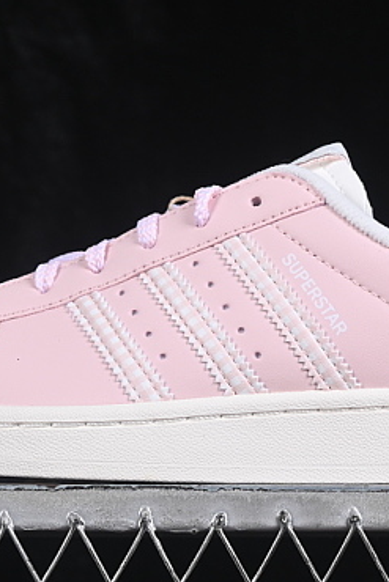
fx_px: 2623
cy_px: 223
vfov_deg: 12.7
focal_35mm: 162
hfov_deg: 8.5
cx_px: 235
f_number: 8
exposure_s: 1/80
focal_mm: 50
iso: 160
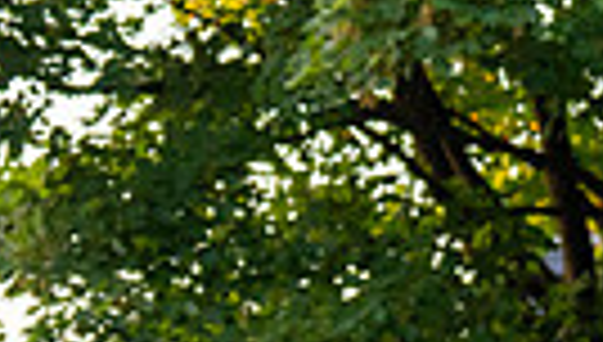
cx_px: 736
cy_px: 690
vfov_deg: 3.0
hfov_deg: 5.3
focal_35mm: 403
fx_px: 6457
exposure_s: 1/1000
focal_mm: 70
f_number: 2.8
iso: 2000
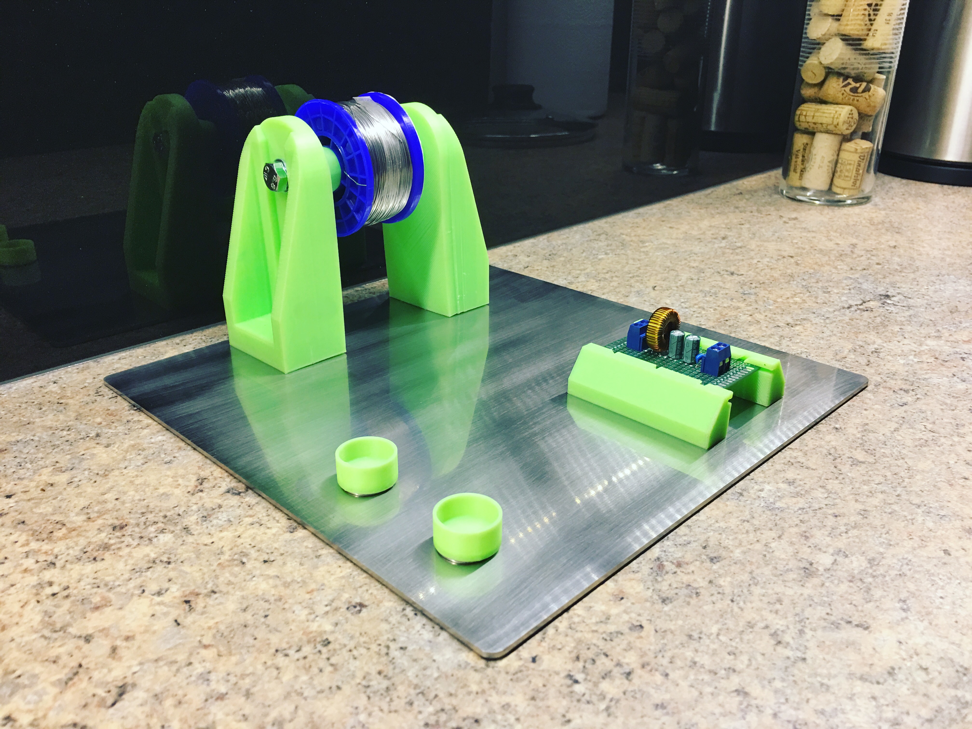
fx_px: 814
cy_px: 364
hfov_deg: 61.7
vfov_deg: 48.2
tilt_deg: -23.4
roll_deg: -0.8
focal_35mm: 29
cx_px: 486
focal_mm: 4.15
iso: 50
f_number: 2.2
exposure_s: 1/17
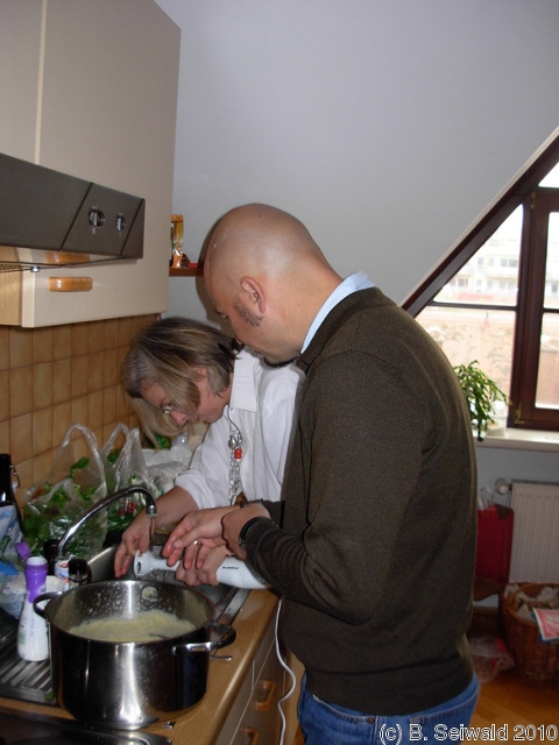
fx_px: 818
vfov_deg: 49.0
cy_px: 372
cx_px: 280
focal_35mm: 38
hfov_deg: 37.7
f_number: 2.9
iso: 79
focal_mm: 6.3
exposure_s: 1/32
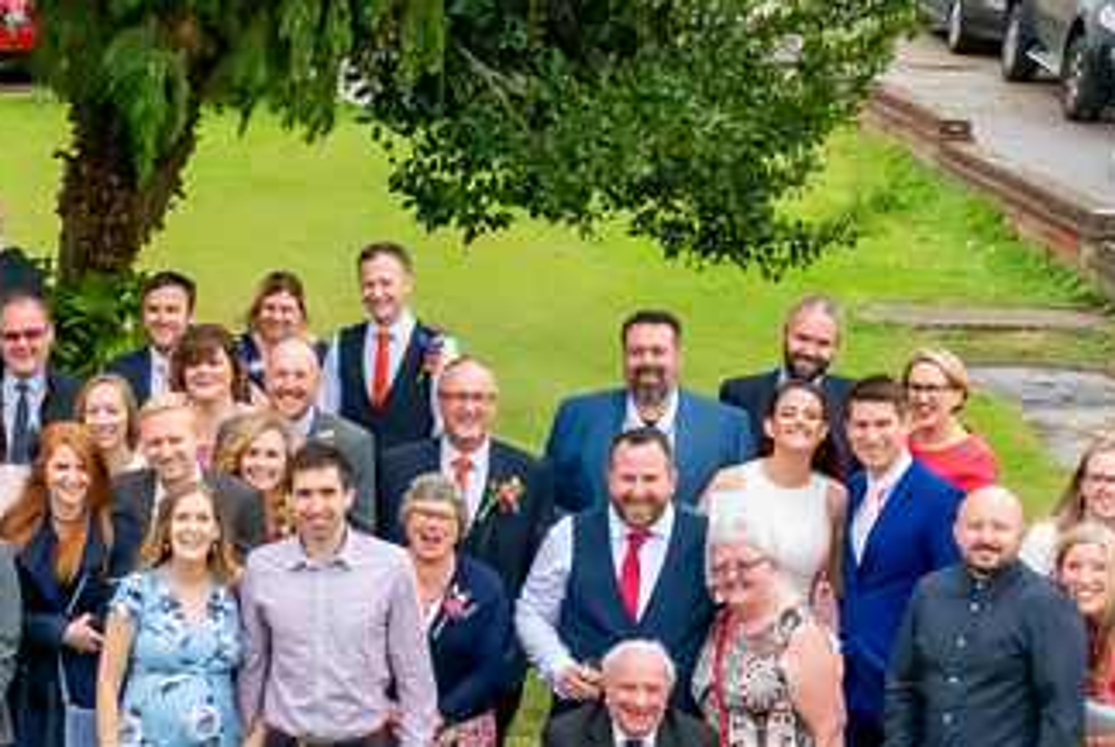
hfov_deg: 16.5
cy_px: 565
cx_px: -134
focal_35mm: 120
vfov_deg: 11.4
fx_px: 3722
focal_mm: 38
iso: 4000
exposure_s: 1/800
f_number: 7.1
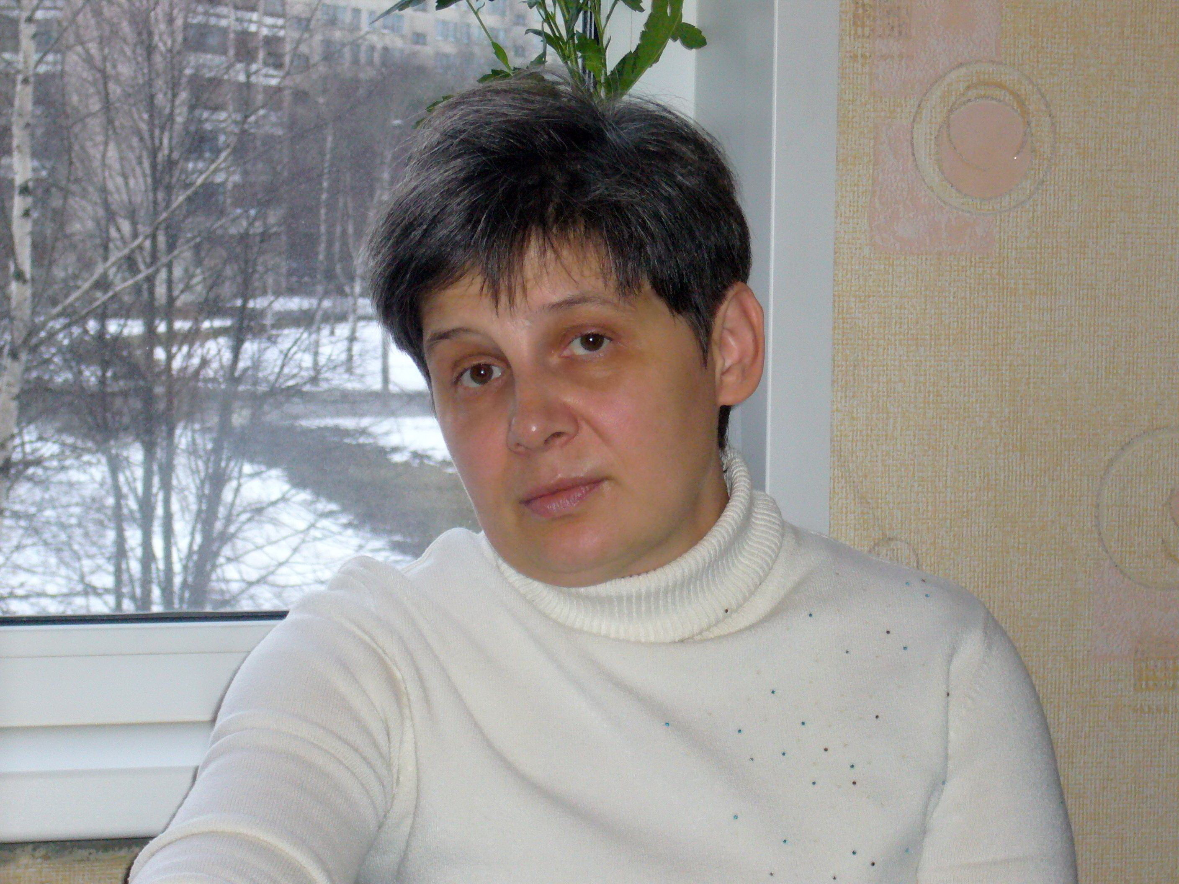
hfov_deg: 18.7
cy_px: 442
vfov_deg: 14.1
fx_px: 3576
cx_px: 590
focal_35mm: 105
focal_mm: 17.4
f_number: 5
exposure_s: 1/60
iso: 320
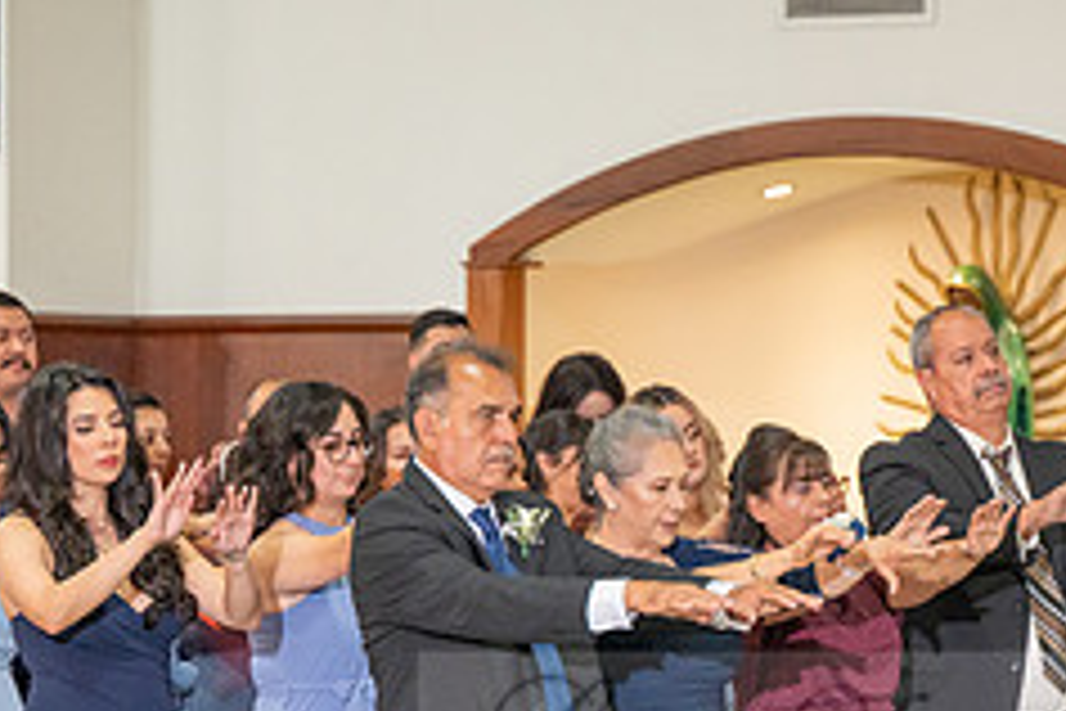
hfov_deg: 12.0
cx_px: 810
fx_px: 5063
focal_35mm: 171
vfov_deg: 8.0
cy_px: 758
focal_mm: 70
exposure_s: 1/200
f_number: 3.2
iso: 1000
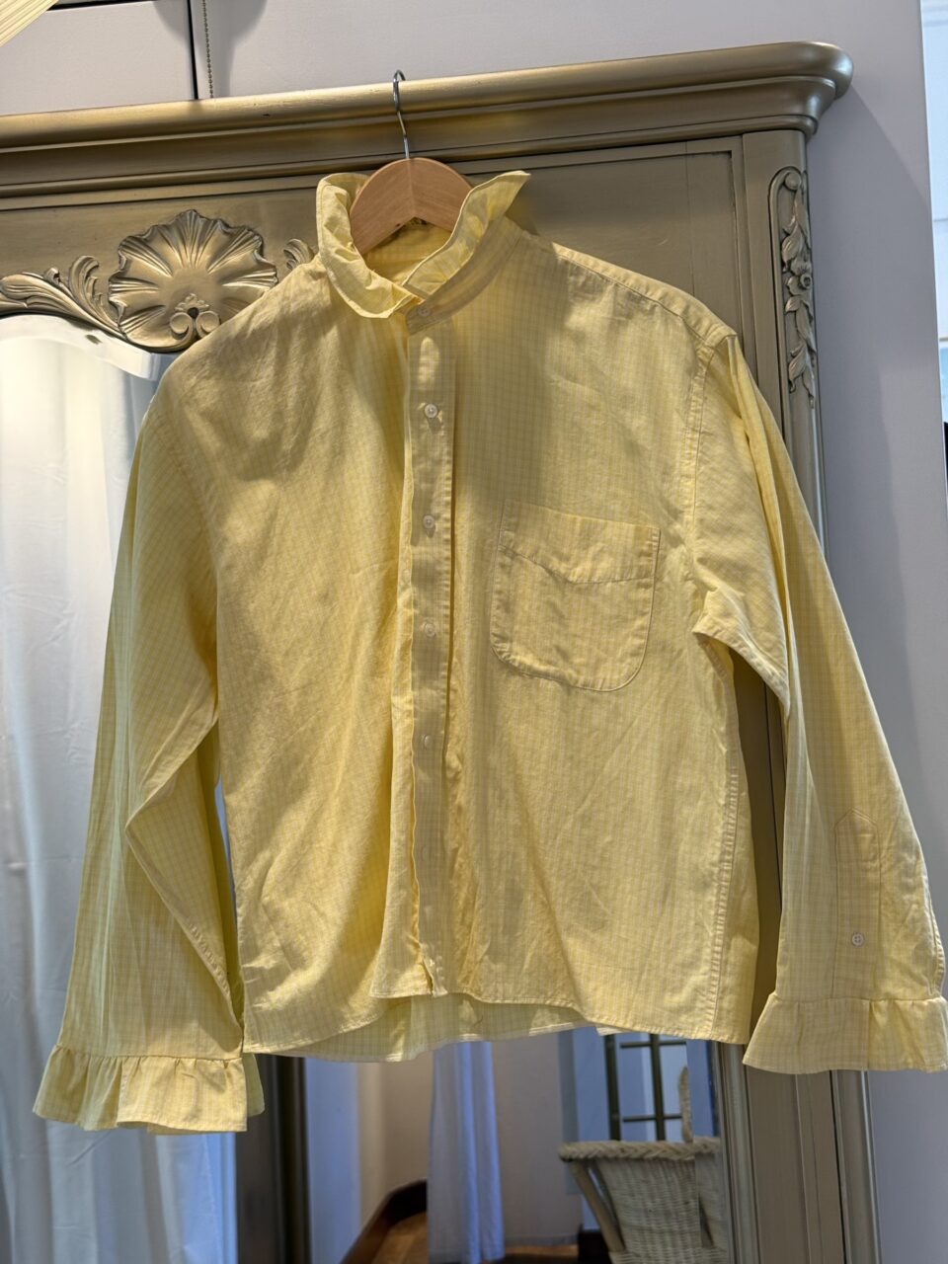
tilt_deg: -1.1
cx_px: 474
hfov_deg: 30.3
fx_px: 1753
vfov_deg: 39.7
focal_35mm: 48
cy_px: 632
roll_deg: +5.0
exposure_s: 1/186
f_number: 1.78
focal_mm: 6.76
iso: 50
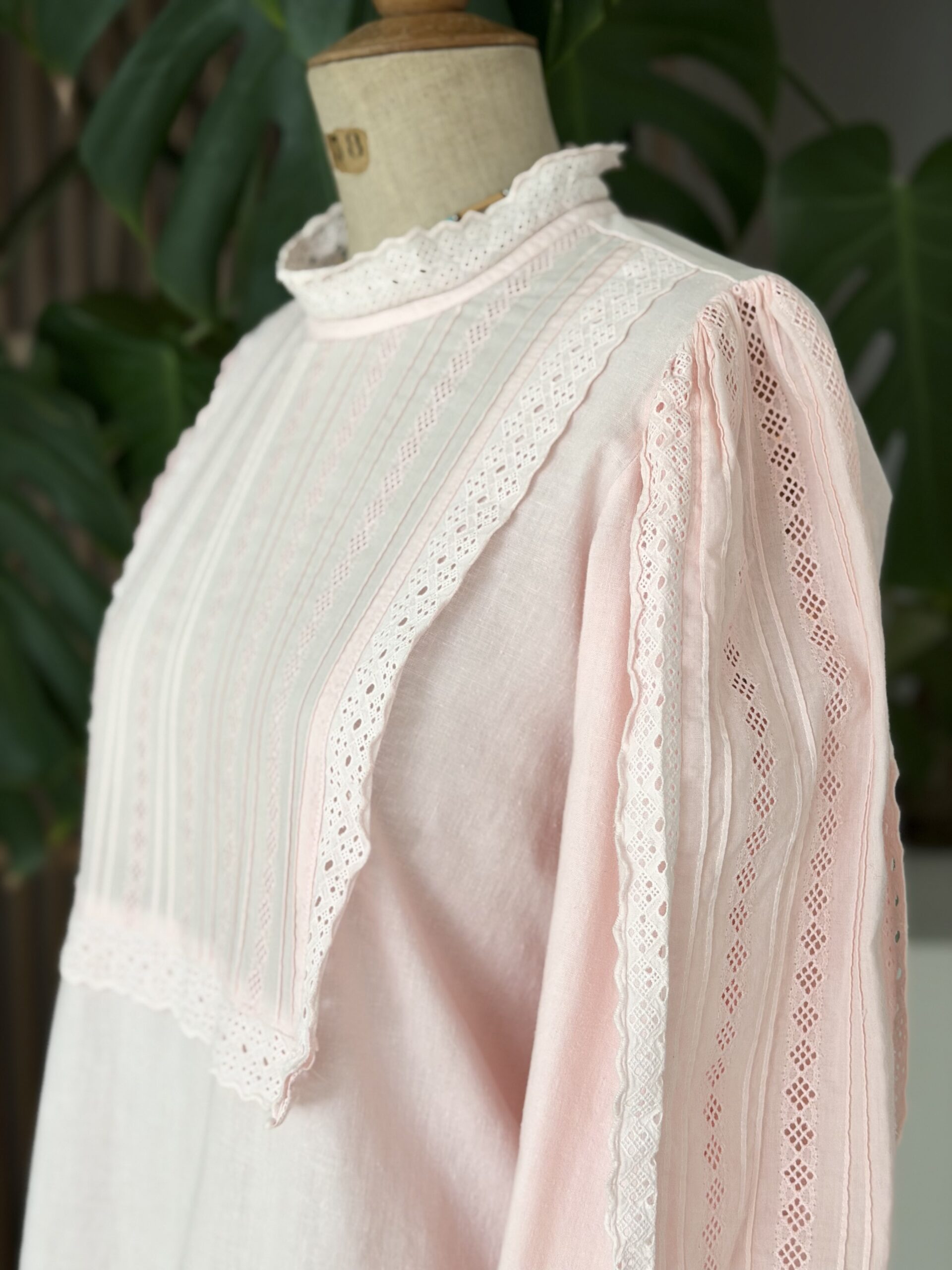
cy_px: 635
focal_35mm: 48
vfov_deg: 39.7
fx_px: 1760
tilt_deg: -9.0
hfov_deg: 30.3
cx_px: 476
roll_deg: -0.7
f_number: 1.78
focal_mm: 6.76
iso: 125
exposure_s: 1/60
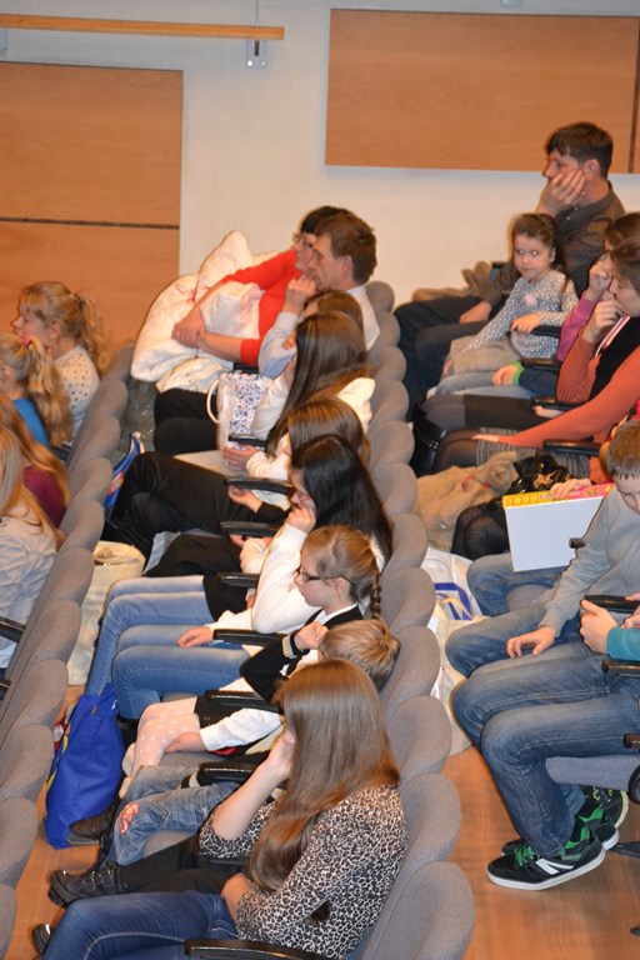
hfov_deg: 11.4
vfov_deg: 17.1
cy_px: 480
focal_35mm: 120
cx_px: 320
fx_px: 3200
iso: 3200
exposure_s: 1/60
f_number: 4.5
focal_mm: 80
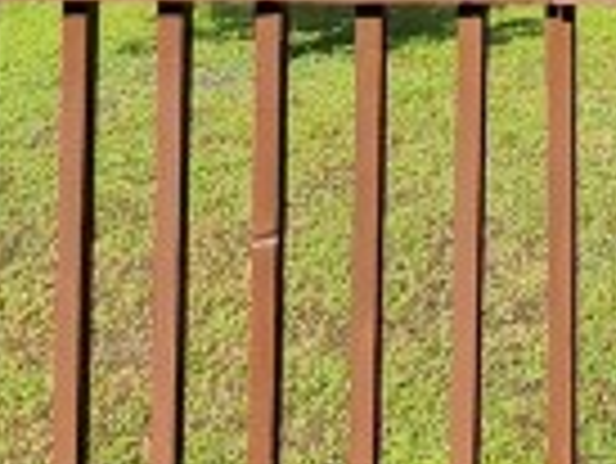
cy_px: -414
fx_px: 1728
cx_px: 895
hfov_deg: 18.2
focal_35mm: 97
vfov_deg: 13.4
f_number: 2.2
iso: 50
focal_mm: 2.2
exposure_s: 1/1770
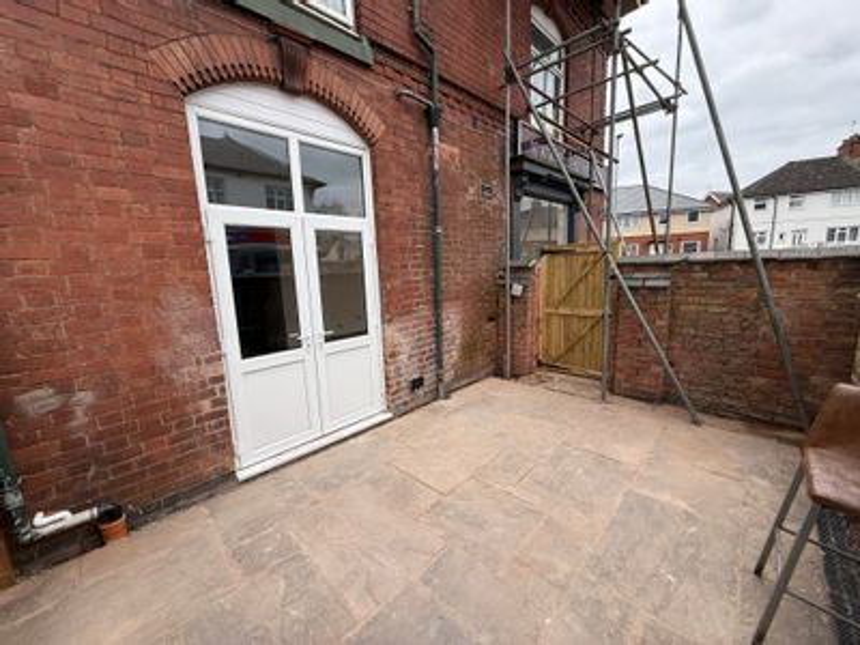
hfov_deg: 102.1
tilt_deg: -8.9
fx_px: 348
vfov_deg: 85.7
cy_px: 322
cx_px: 430
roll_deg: +1.3
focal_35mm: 14
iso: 50
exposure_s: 1/482
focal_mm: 2.22
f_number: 2.2
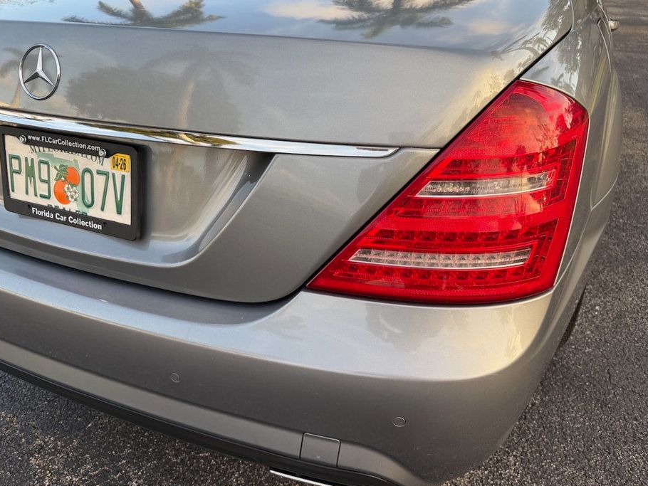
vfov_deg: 51.4
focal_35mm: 27
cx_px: 325
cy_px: 250
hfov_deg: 65.3
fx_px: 506
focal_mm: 6.76
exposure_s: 1/376
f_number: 1.78
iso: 80
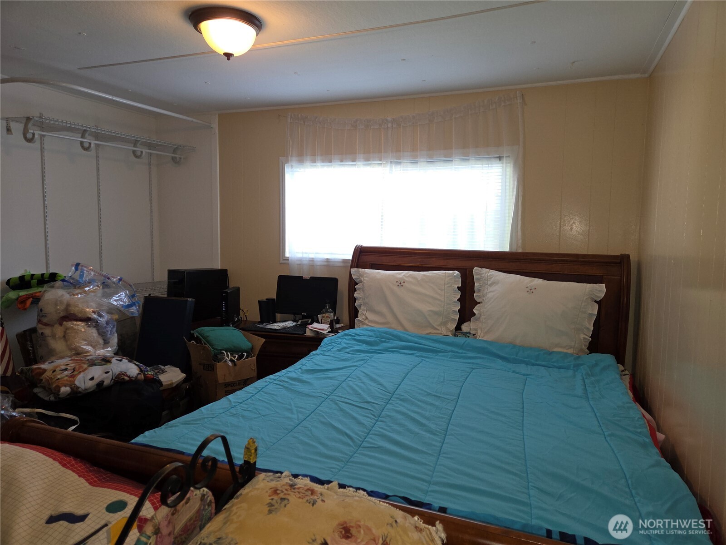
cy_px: 272
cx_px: 363
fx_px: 482
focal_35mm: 23
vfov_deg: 58.9
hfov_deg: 73.9
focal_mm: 5.4
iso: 80
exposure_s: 1/60
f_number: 1.8
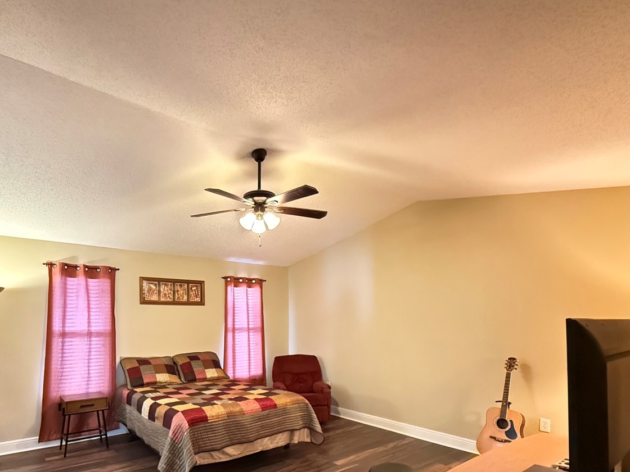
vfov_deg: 63.9
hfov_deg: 80.7
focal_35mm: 20
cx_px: 251
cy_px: 323
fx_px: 364
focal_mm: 2.22
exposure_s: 1/40
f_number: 2.2
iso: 1250
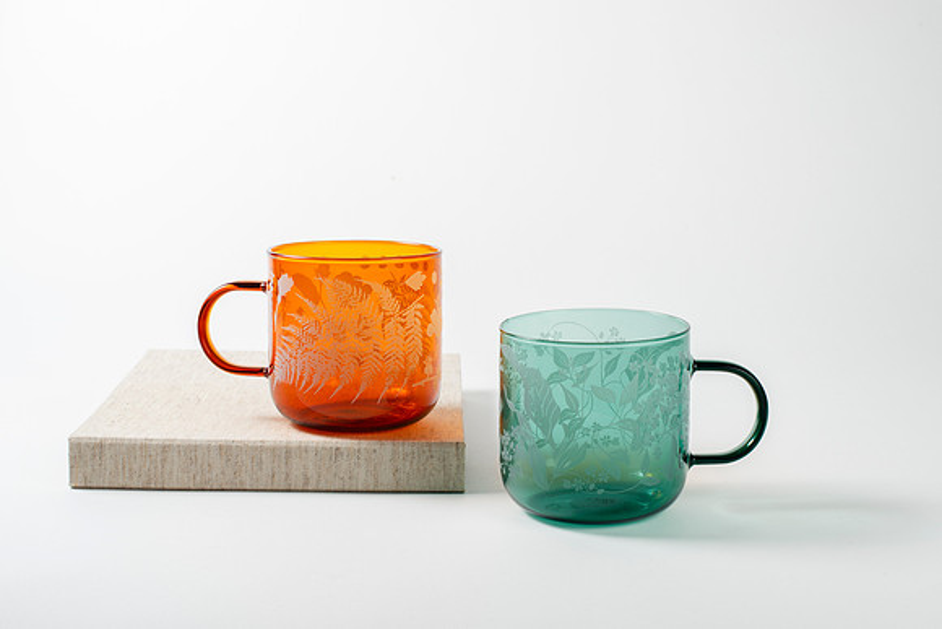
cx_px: 508
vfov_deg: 23.5
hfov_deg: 34.7
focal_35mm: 58
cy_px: 362
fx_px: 1507
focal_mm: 50
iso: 100
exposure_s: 1/160
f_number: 14
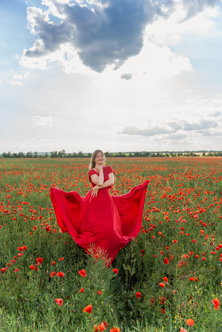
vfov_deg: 53.1
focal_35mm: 36
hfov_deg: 36.9
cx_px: 111
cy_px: 166
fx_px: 333
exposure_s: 1/800
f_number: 3.2
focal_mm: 36
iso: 125
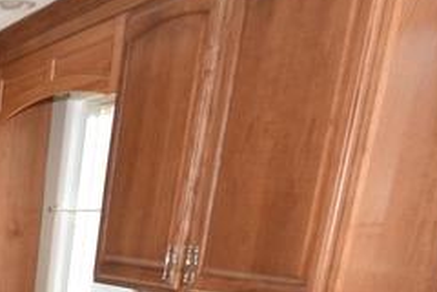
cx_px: -122
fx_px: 777
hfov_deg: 26.8
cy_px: 450
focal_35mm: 64
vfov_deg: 18.6
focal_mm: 10
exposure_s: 1/125
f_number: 5.6
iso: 250
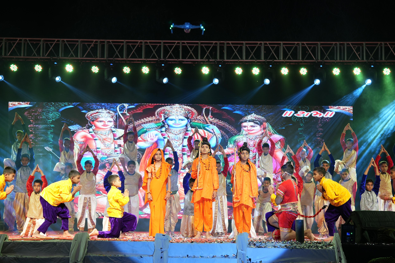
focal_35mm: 85
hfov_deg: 23.9
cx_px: 198
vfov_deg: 16.1
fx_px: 933
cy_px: 132
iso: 1000
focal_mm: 85
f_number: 4.5
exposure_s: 1/125
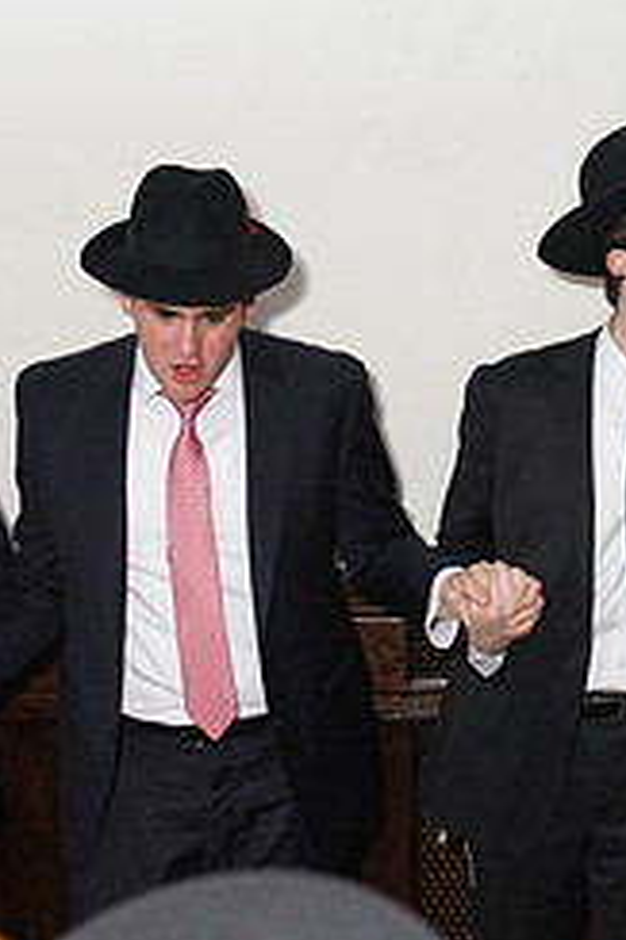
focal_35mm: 83
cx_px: 614
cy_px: 516
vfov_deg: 24.5
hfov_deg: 16.1
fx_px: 2168
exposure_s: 1/80
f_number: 3.5
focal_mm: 35
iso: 3200
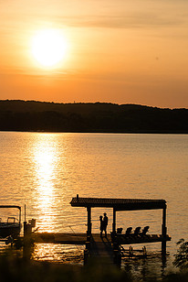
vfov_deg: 16.5
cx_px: 101
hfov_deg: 11.1
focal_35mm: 124
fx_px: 969
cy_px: 113
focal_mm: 85
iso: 1000
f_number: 13
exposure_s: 1/2500
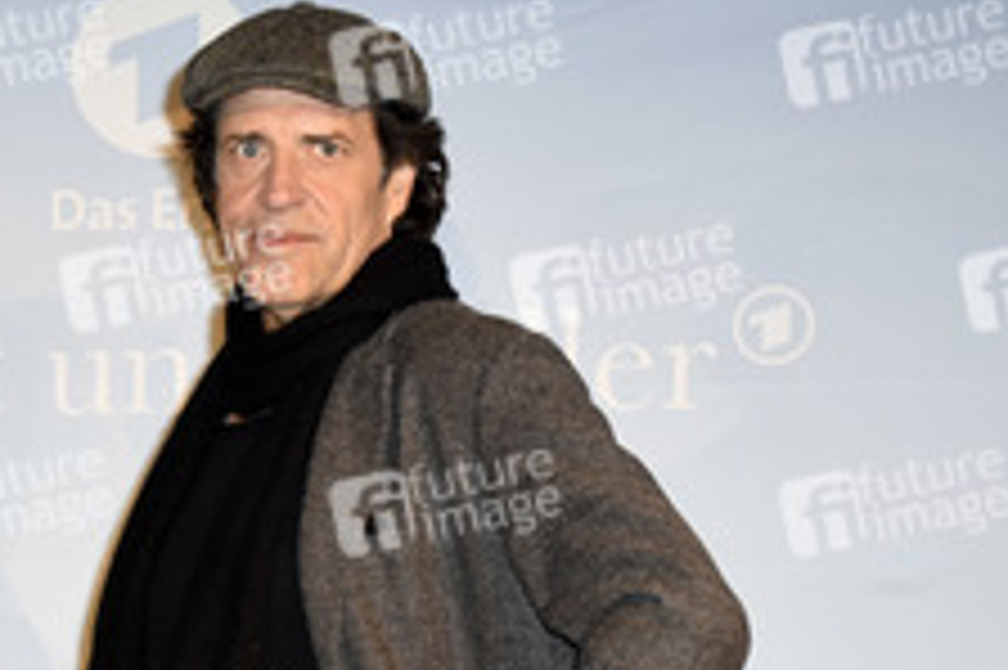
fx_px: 3805
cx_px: 56
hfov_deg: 14.9
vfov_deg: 10.0
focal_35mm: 136
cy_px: 616
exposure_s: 1/100
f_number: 5.6
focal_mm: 45
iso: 640
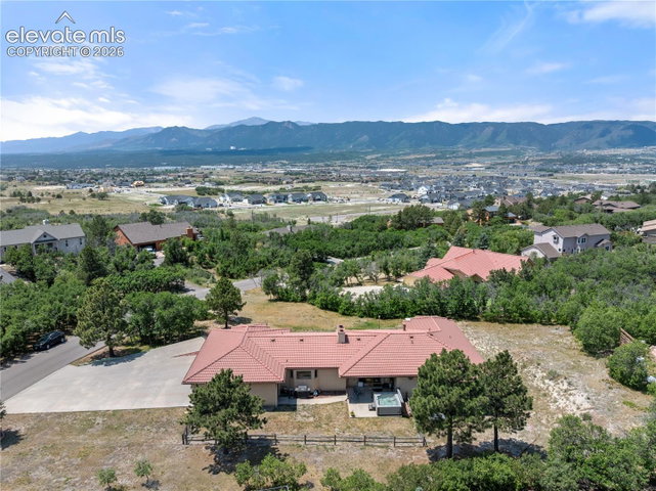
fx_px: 455
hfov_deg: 71.6
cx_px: 328
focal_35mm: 24
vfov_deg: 56.8
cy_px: 246
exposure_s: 1/320
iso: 140
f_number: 2.8
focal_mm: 12.29
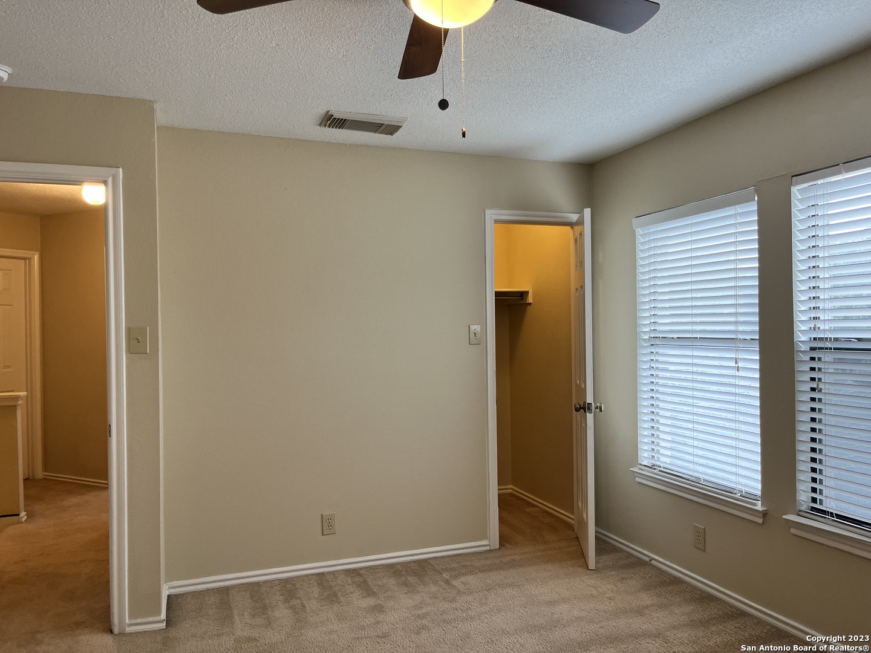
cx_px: 436
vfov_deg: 53.1
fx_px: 654
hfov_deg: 67.3
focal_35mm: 26
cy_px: 326
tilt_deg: -0.1
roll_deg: +0.6
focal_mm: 5.1
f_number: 1.6
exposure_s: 1/60
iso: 80
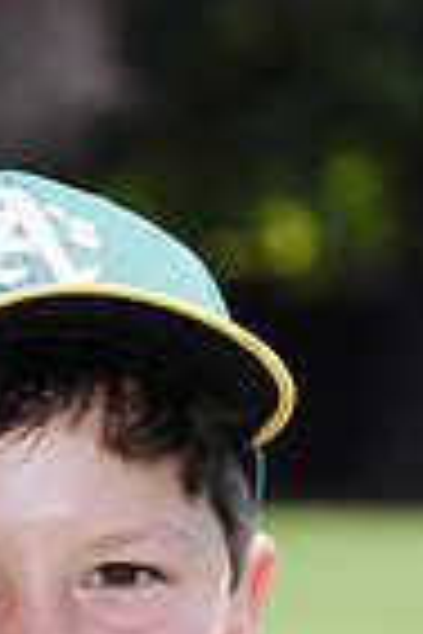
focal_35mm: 746
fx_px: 13147
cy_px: 1228
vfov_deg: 2.8
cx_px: 29
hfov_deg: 1.8
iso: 200
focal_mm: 181
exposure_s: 1/200
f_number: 10
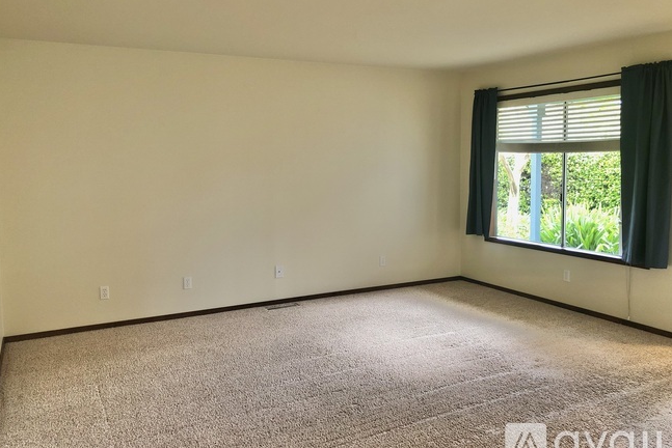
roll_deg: +1.0
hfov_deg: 61.9
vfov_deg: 43.6
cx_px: 327
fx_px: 560
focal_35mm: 30
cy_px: 205
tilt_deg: -4.4
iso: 40
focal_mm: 4
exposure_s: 1/17
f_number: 1.8
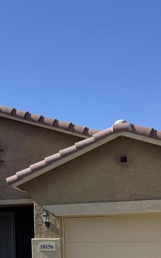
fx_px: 541
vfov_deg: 26.5
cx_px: -129
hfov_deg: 14.8
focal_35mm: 77
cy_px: 192
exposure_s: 1/4608
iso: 80
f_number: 1.78
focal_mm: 6.76
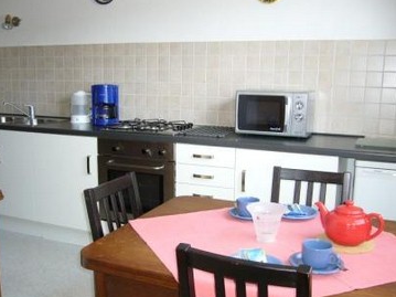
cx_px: 180
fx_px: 446
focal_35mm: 39
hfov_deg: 47.8
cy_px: 160
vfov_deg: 36.8
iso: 200
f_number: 2.8
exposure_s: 1/60
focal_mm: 5.8
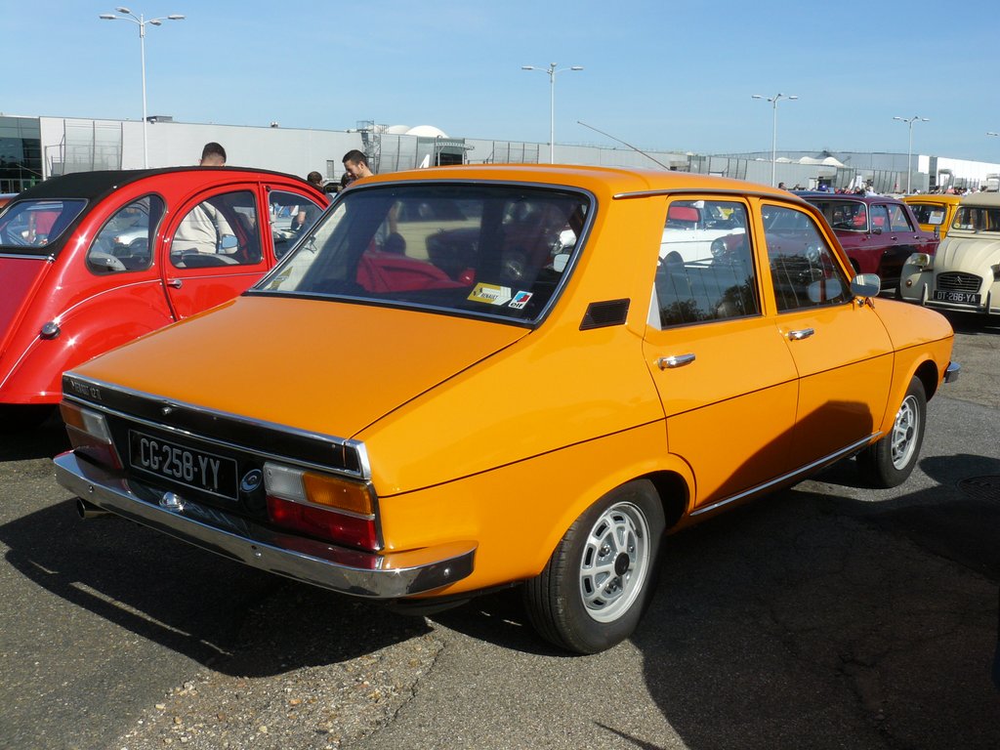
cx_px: 500
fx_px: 1040
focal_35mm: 36
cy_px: 375
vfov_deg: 39.7
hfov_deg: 51.4
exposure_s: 1/500
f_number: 5.6
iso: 100
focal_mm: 6
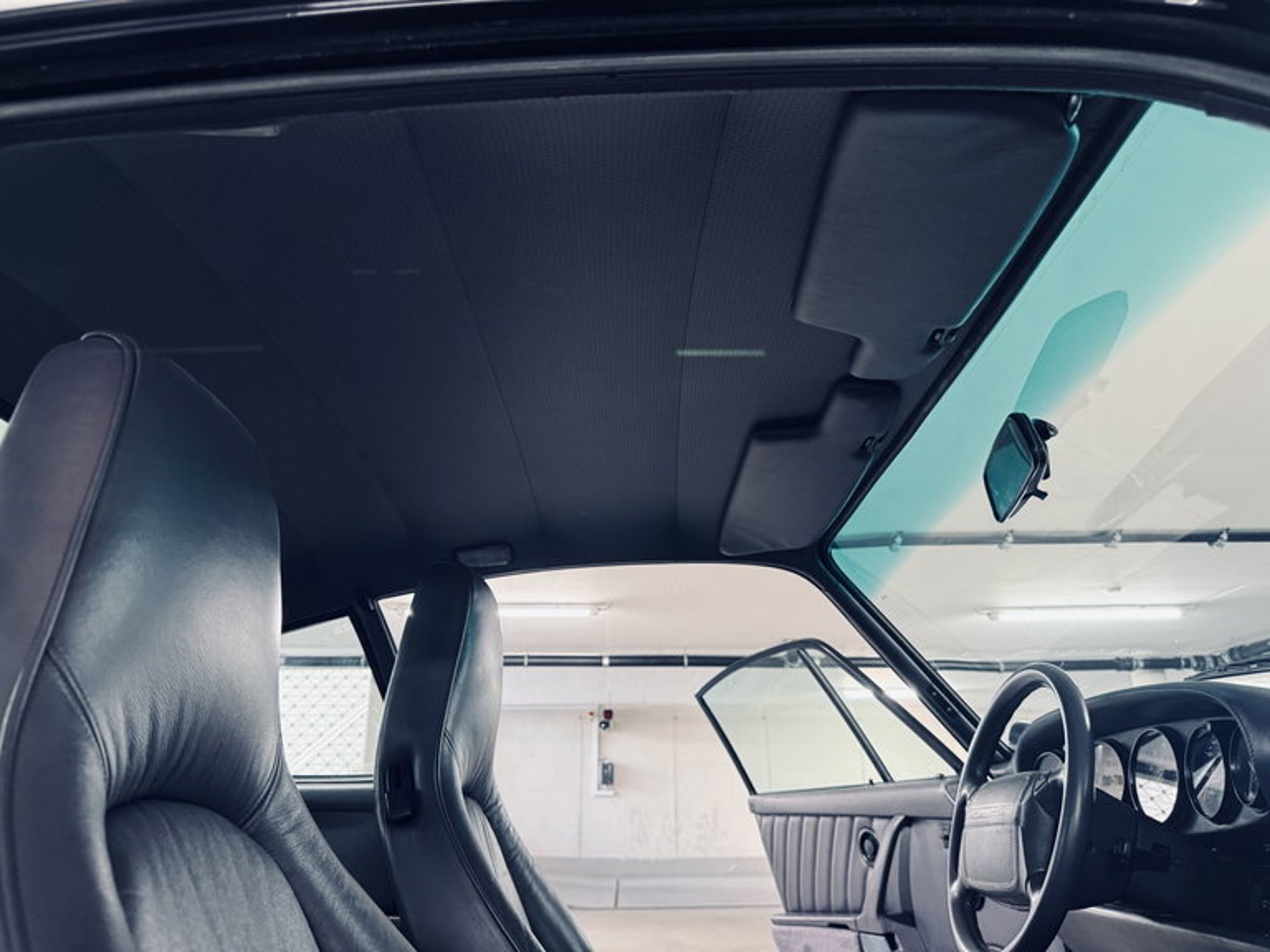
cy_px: 476
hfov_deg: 71.6
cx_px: 635
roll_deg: +0.6
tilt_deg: +20.2
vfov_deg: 56.8
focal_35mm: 24
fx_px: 881
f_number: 1.78
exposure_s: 1/50
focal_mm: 6.76
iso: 320
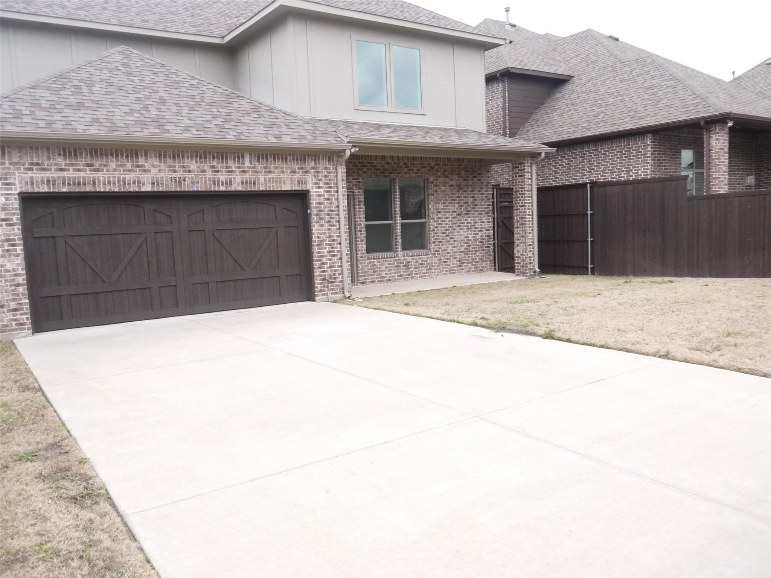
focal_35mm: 28
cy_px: 289
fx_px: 624
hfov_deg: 63.4
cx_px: 386
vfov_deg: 49.7
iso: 800
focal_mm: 14
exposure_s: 1/320
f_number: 6.3
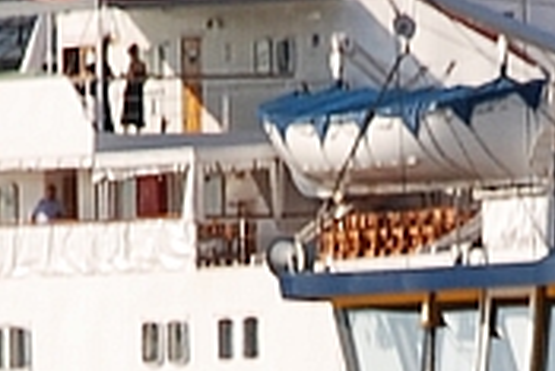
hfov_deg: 1.7
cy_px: 493
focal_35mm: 1183
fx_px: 18251
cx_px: 466
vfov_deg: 1.2
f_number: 10
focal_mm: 135
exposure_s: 1/250
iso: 160
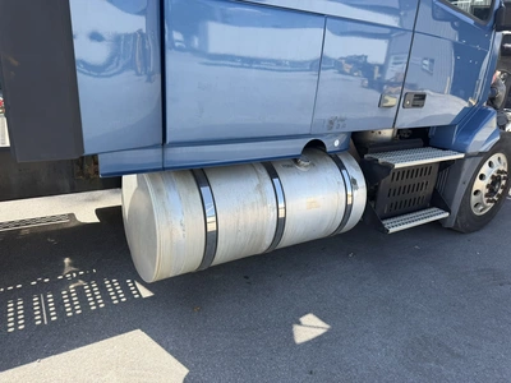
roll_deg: -3.9
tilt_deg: -14.8
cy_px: 192
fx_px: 354
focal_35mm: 24
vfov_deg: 56.8
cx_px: 256
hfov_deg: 71.6
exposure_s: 1/1410
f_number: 1.78
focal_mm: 6.76
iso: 100
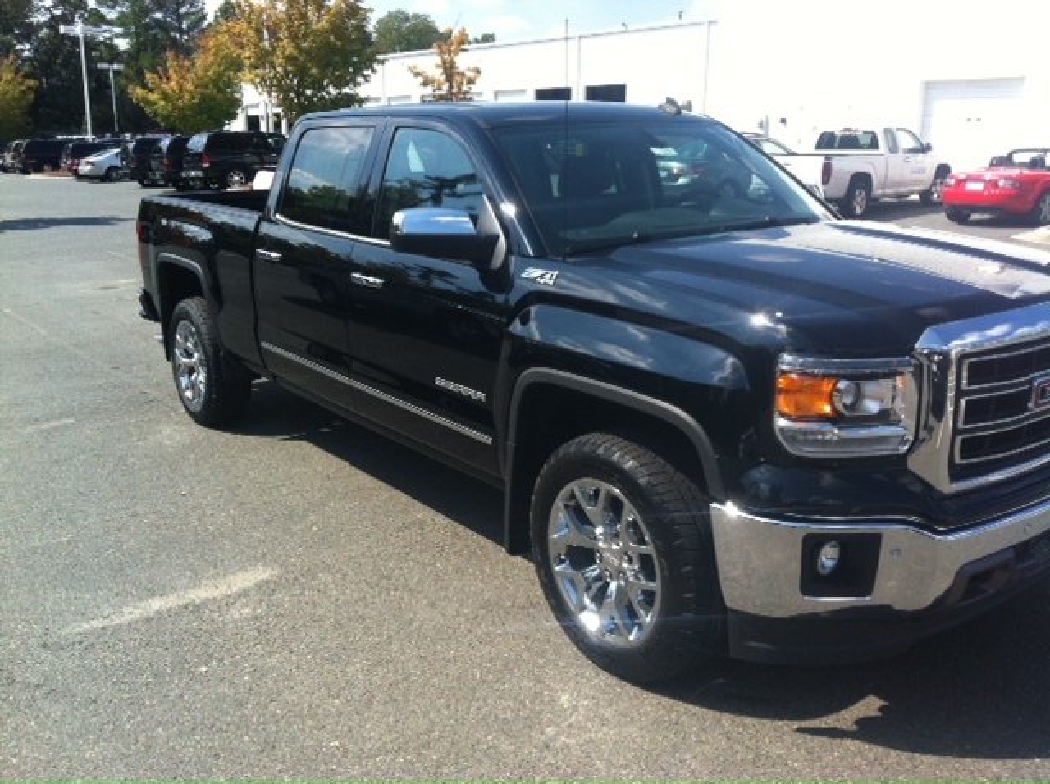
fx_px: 1060
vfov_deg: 40.6
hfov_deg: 52.7
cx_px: 525
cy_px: 392
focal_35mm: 35
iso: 80
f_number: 2.8
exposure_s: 1/815
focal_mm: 3.85
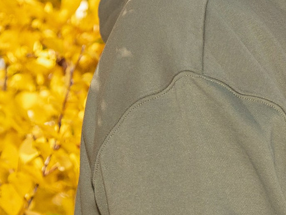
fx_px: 2256
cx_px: 325
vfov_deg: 5.4
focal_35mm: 273
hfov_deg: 7.2
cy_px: 141
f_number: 2.8
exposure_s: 1/2500
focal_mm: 48
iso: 500
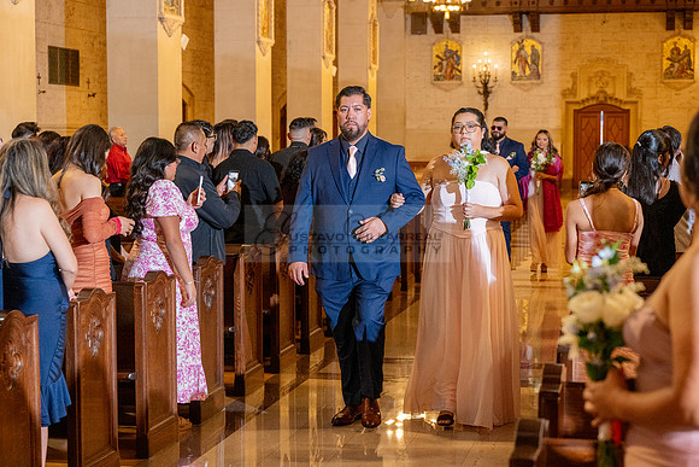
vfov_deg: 19.5
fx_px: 1359
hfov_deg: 28.8
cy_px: 234
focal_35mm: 70
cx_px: 350
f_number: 4.5
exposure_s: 1/200
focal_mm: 70
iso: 2000
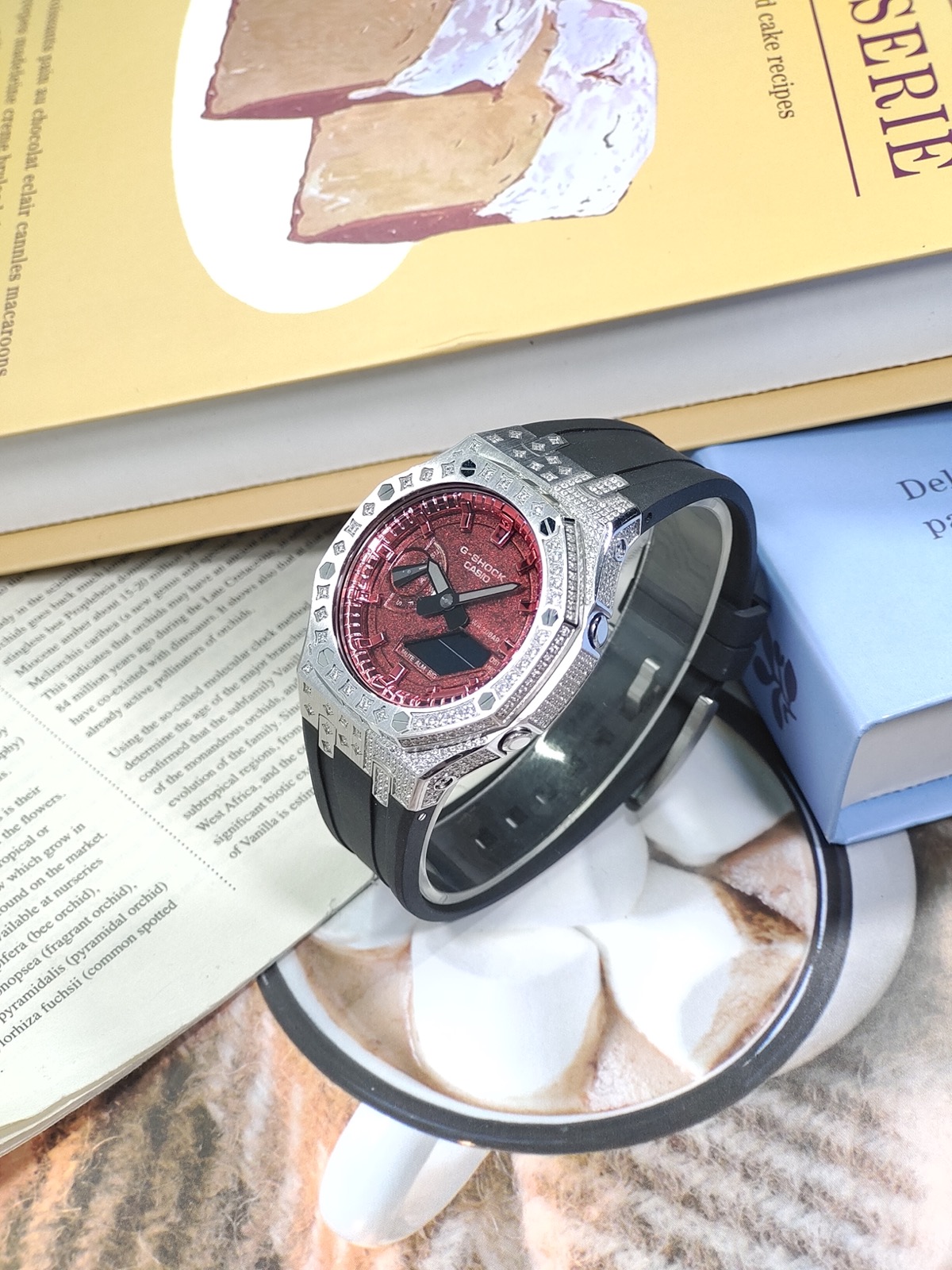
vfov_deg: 38.2
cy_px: 635
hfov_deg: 29.1
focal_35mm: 50
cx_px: 476
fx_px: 1833
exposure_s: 1/100
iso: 94
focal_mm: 7.55
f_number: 2.08
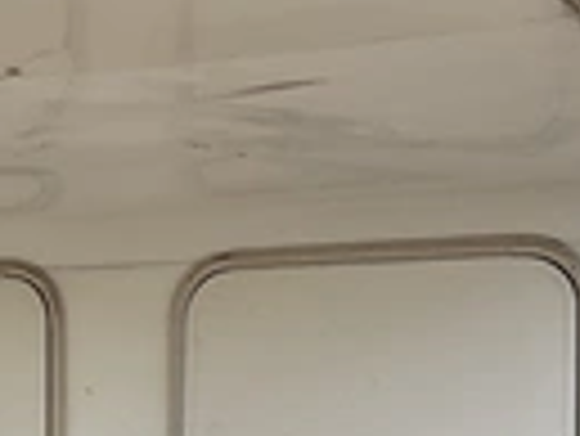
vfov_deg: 16.0
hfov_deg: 21.2
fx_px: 1509
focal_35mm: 90
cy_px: 472
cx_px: 31
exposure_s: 1/1076
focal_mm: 3
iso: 25
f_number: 1.8
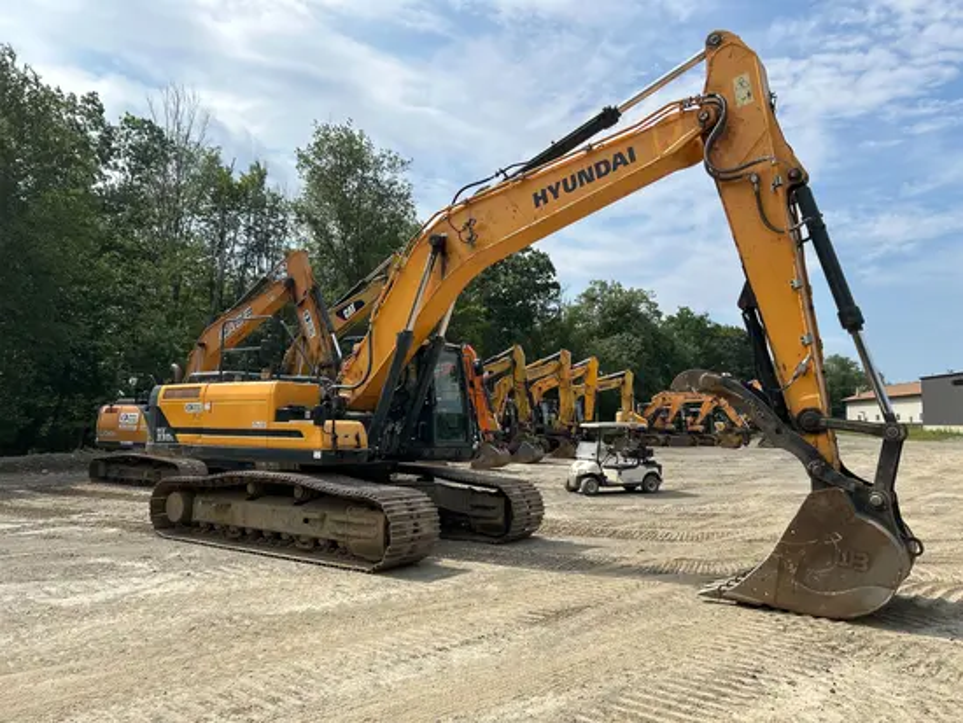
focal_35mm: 26
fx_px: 724
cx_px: 482
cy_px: 362
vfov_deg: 53.1
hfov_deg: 67.3
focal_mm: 5.7
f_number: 1.5
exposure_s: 1/5319
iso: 50
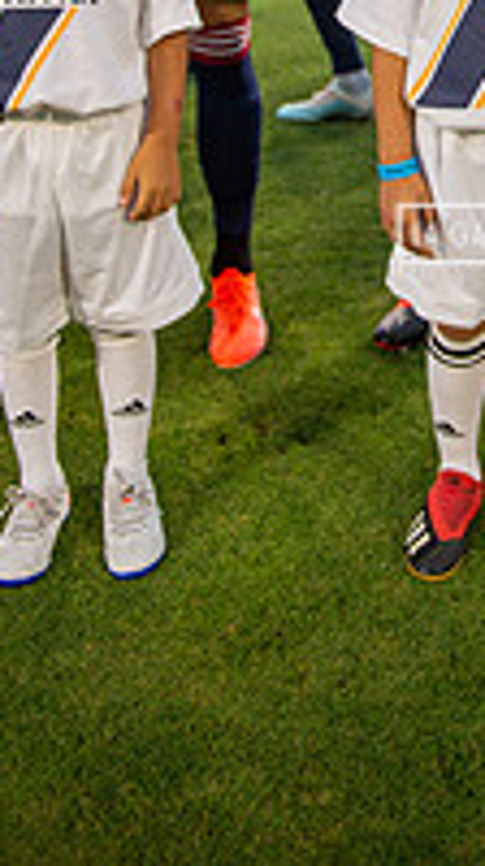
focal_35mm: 66
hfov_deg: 17.5
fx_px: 1514
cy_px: -104
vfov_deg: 28.7
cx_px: 554
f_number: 2.8
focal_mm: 28
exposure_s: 1/640
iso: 720
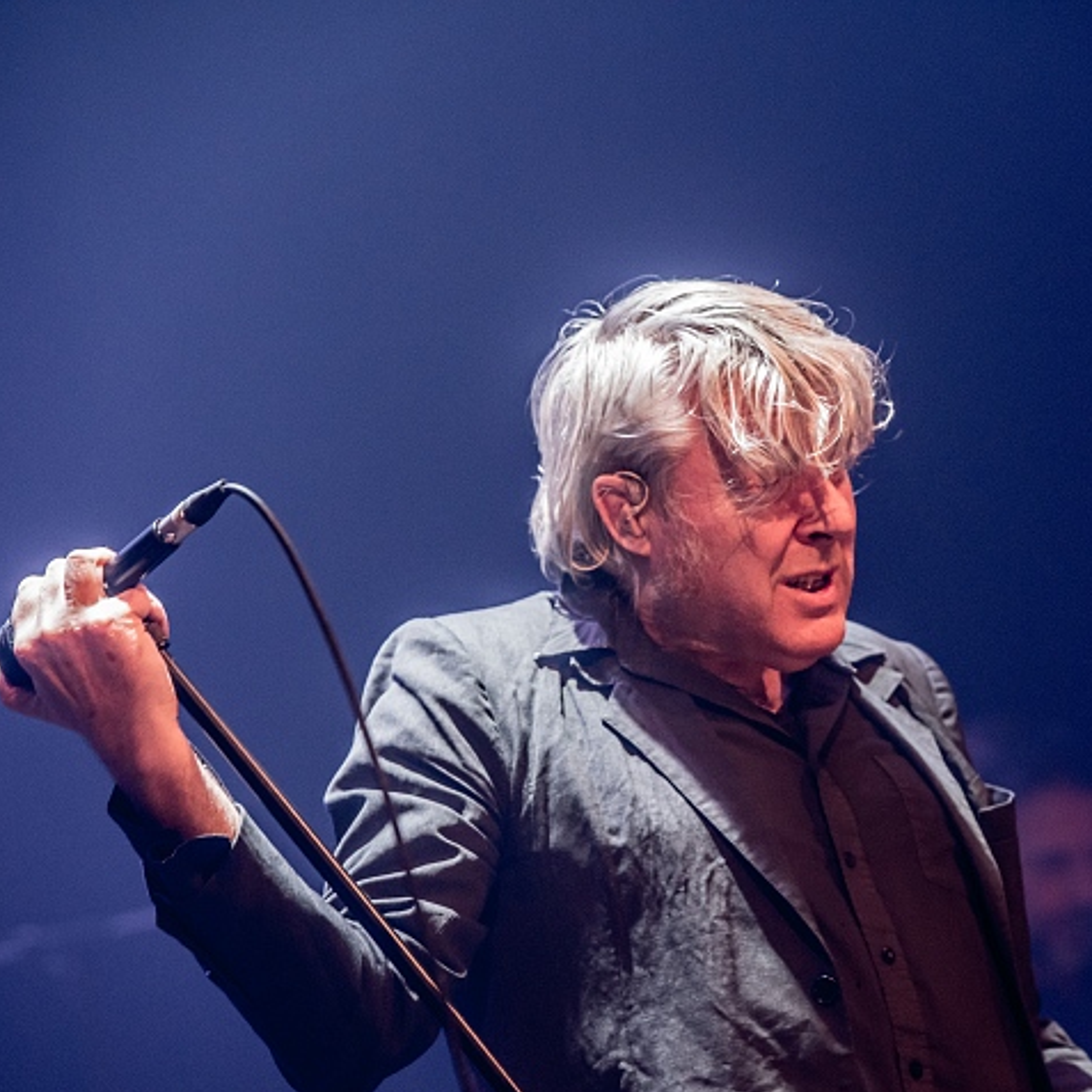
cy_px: 548
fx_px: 7780
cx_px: 710
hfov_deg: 8.0
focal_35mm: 218
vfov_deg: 8.0
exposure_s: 1/80
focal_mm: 170
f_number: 4.5
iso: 4000
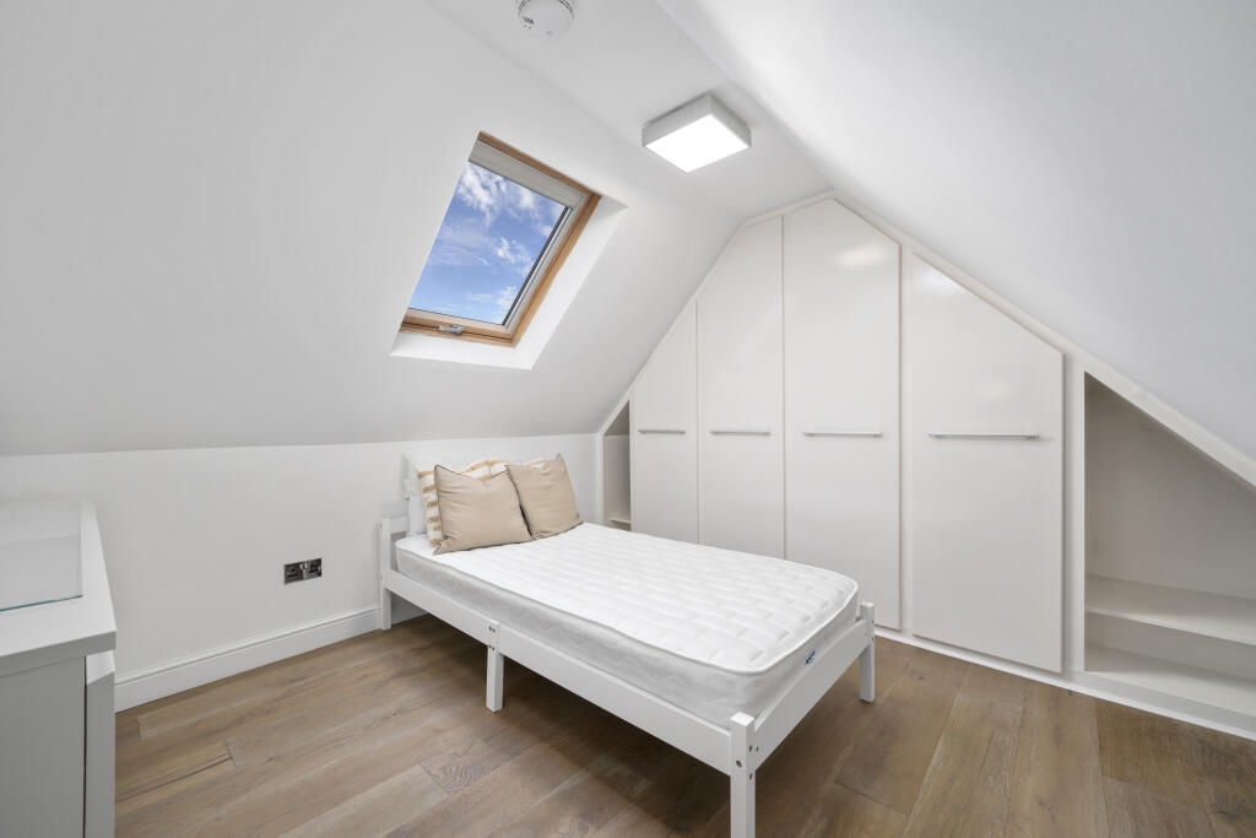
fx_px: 488
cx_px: 628
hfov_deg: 104.2
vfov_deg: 81.2
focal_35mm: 14
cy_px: 419
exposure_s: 1/10
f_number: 8
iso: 320
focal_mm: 14
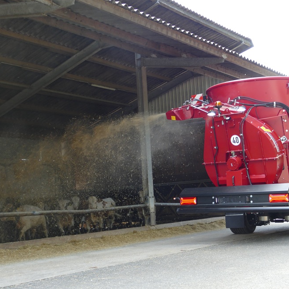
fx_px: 529
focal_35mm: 56
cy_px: 143
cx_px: 171
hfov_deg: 30.5
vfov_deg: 30.6
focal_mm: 15.51
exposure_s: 1/125
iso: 250
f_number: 3.2
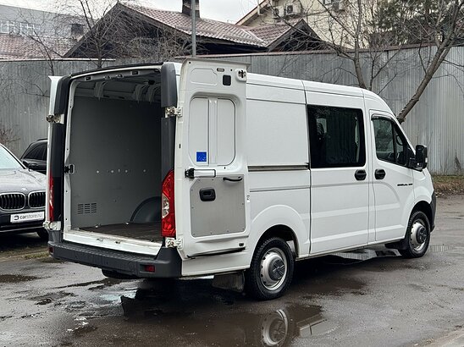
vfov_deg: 30.2
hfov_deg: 39.7
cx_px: 232
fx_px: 643
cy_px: 174
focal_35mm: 48
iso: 64
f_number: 1.78
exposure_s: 1/345
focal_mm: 6.76
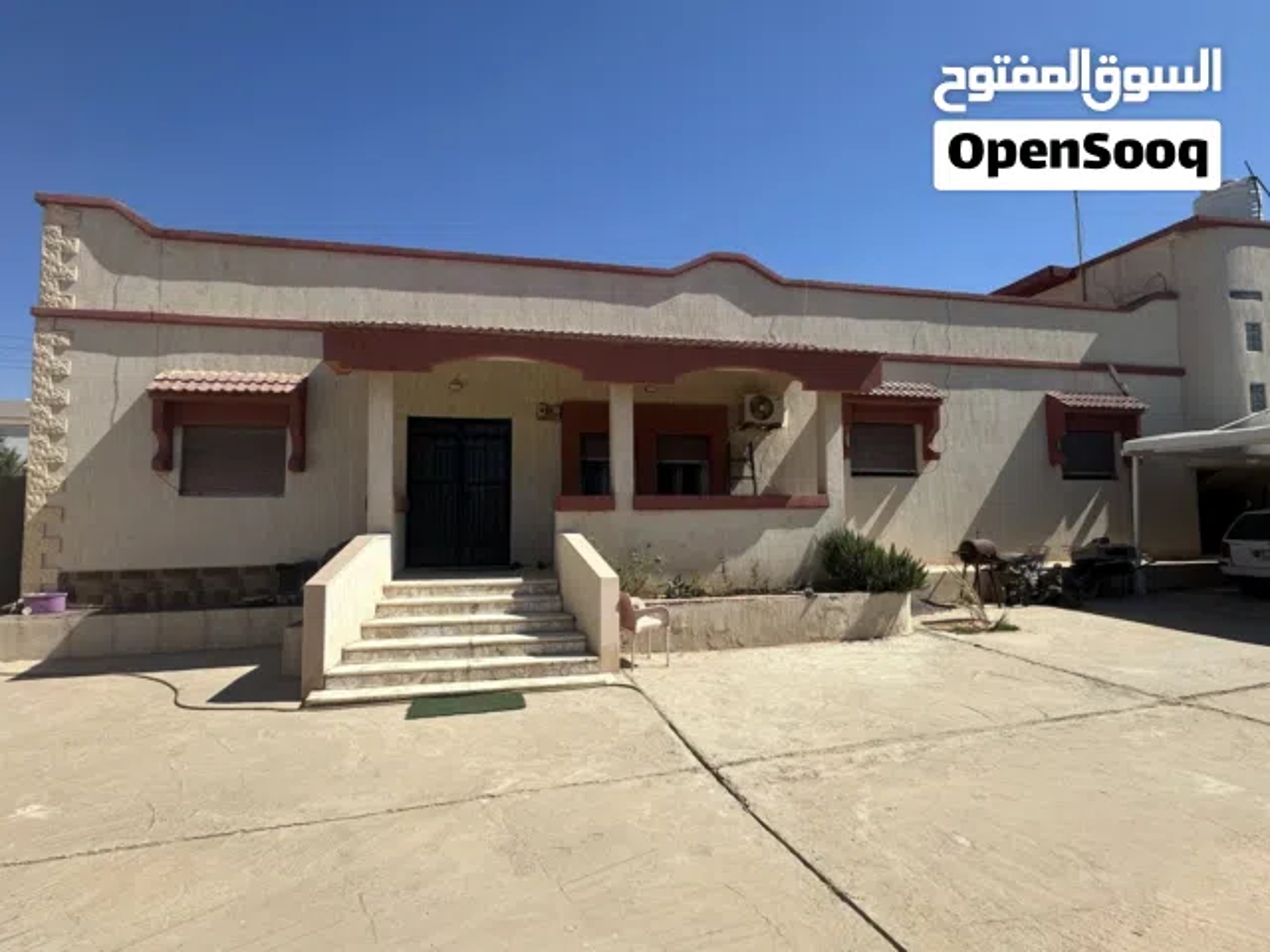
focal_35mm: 14
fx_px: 514
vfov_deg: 85.7
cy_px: 476
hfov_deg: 102.1
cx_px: 635
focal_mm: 2.22
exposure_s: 1/2747
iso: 50
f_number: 2.2
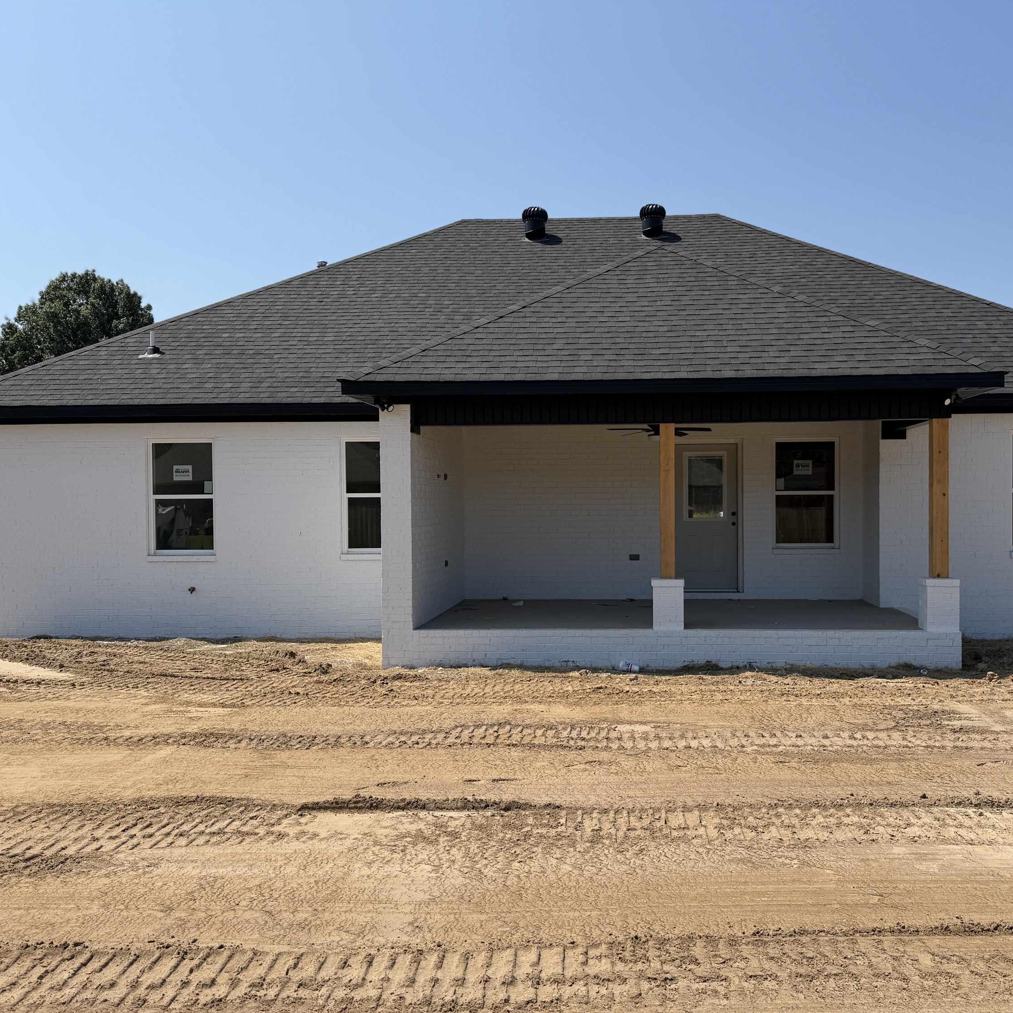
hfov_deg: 55.3
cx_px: 593
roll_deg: +1.0
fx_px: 960
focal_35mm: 29
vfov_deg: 55.6
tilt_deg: -0.6
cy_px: 514
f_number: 1.78
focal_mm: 6.76
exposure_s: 1/5714
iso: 80
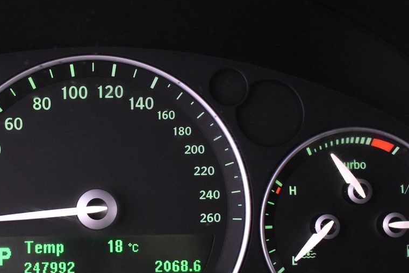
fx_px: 762
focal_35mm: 67
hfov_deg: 29.5
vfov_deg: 20.3
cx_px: 92
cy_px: 162
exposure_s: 1/30
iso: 3200
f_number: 3.8
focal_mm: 21
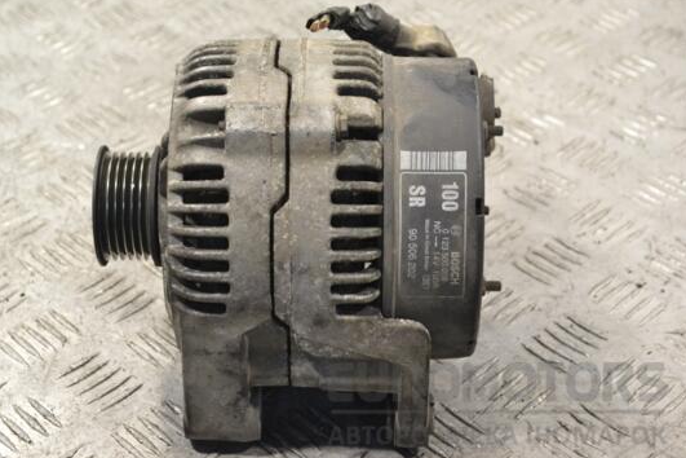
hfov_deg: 26.0
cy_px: 210
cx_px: 304
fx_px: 1486
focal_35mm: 78
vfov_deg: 17.5
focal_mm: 46
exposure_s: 1/200
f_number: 7.1
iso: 3200
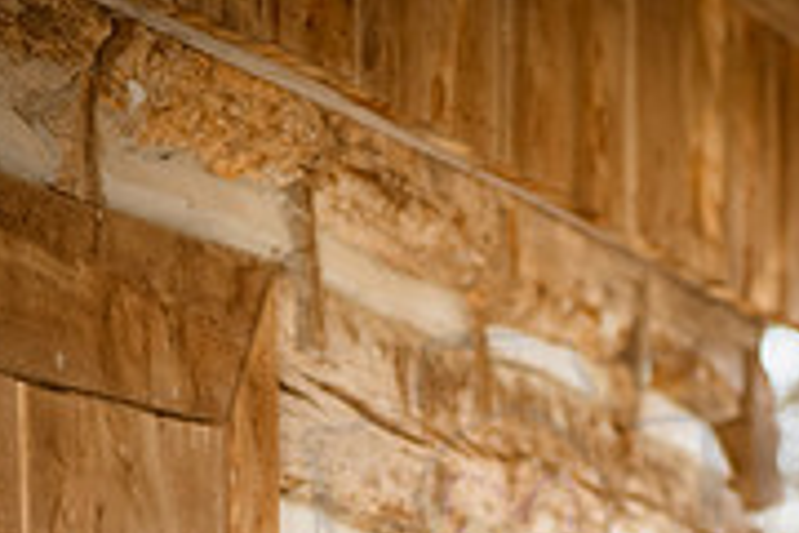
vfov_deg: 5.2
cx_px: 528
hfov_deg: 7.8
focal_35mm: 263
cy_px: 924
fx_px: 5837
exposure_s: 1/500
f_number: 4.5
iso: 800
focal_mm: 105
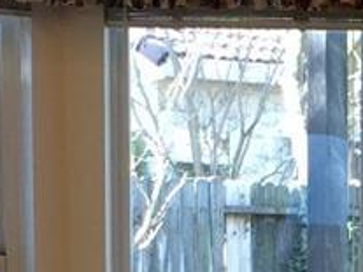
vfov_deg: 6.9
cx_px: 561
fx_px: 2201
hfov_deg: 9.2
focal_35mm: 210
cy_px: 500
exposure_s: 1/60
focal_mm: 4.15
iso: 40
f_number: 2.2
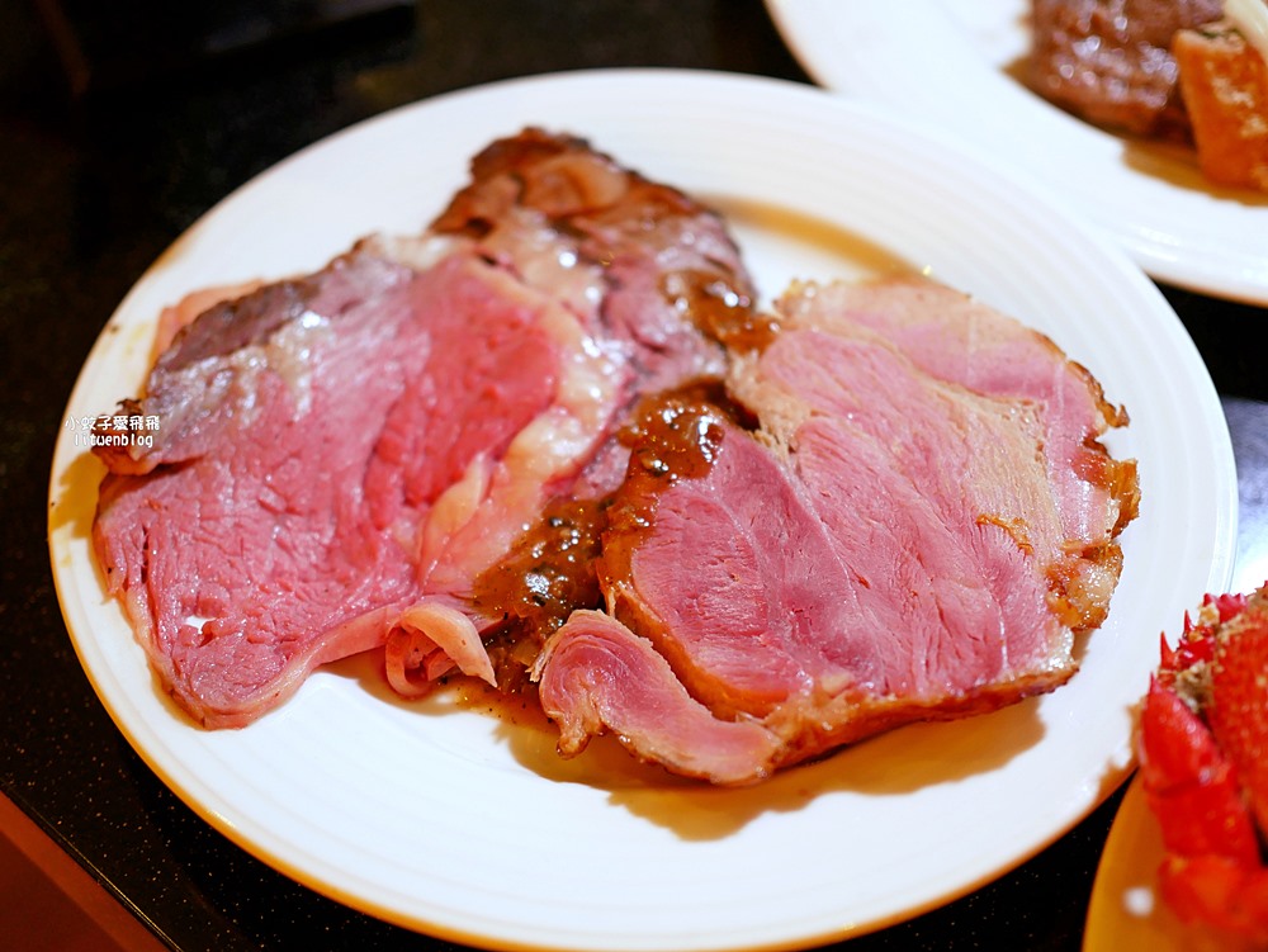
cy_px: 476
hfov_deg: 38.2
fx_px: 1832
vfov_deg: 29.1
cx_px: 634
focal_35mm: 50
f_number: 1.8
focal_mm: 25
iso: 400
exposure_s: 1/60
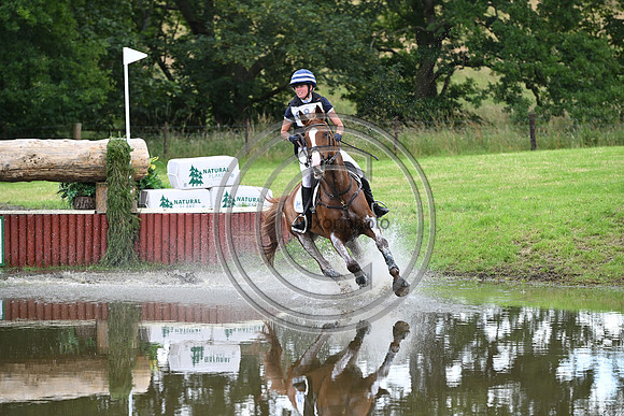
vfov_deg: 8.9
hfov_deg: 13.2
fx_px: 2687
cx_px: 312
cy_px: 208
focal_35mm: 155
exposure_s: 1/1250
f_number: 4.5
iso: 900
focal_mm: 155
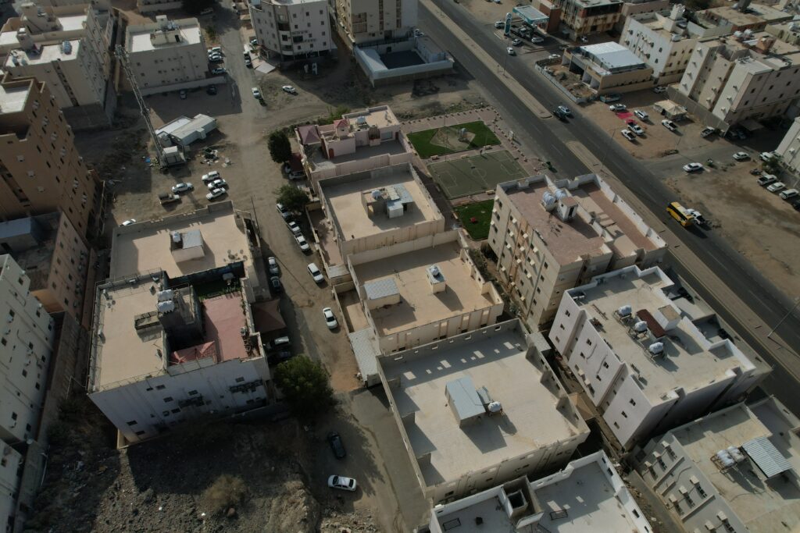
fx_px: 489
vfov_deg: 57.2
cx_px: 400
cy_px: 266
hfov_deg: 78.6
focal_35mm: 22
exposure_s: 1/5000
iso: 100
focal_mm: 8.38
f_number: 2.8
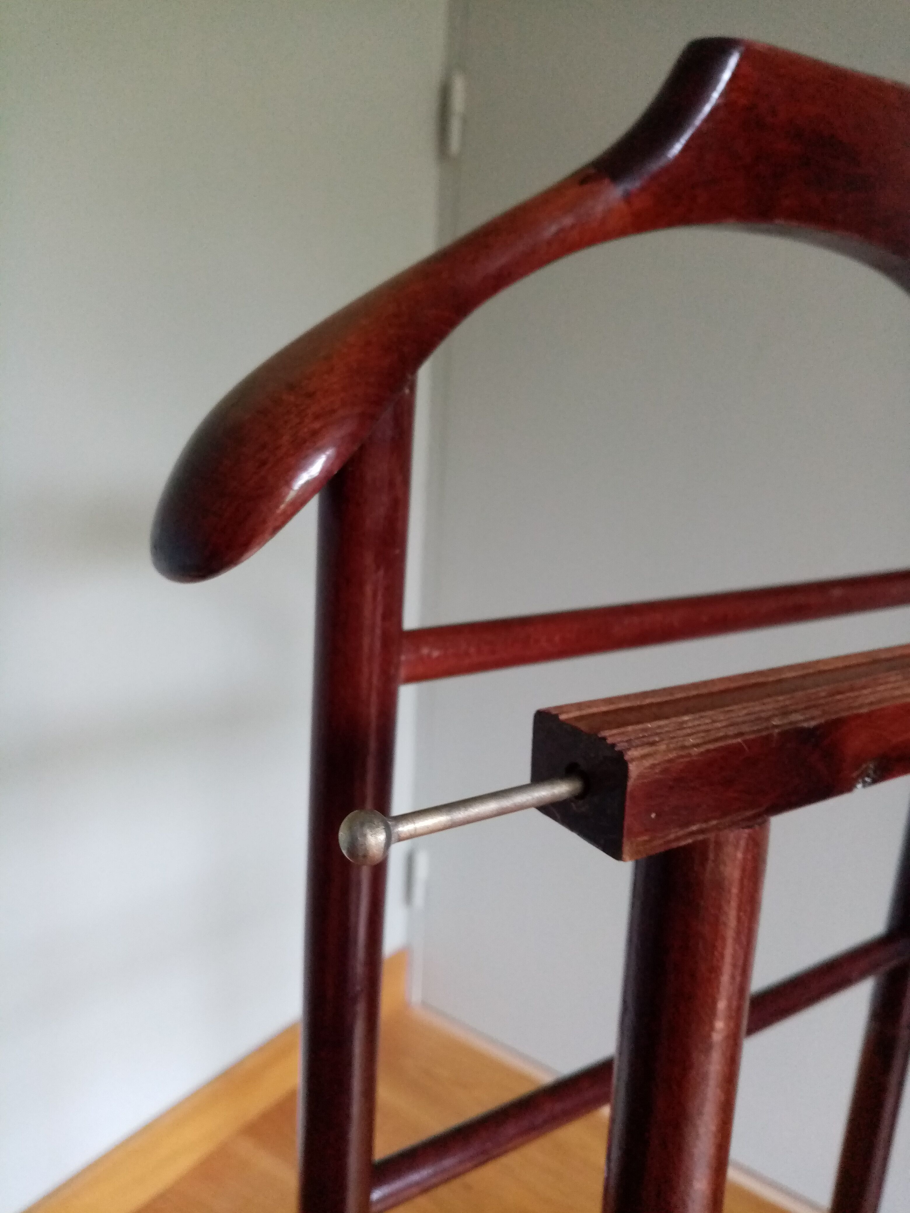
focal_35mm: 26
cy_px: 606
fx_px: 911
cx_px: 455
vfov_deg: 67.3
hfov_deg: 53.1
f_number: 1.8
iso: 568
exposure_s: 1/25
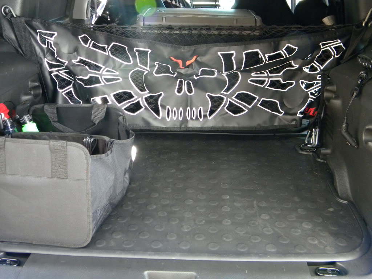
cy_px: 140
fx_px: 441
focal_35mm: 41
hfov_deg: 45.8
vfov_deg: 35.1
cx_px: 186
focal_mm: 7.3
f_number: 3.8
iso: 400
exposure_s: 1/53.1
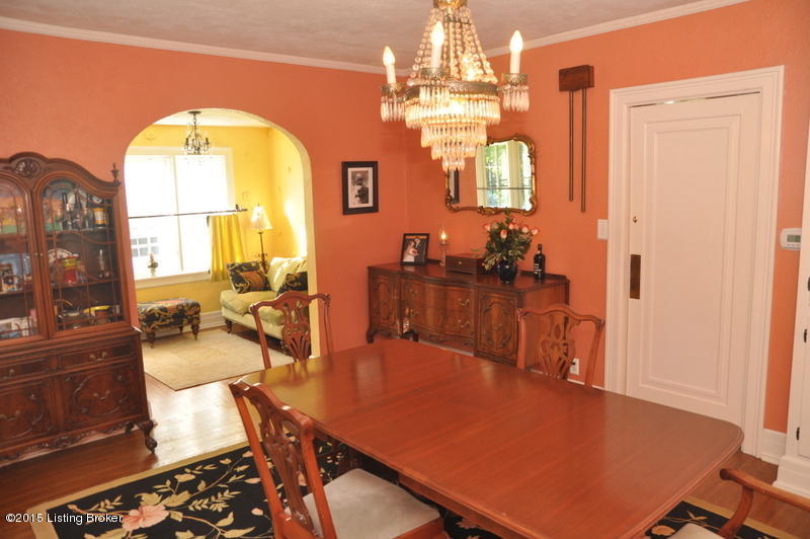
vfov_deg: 28.0
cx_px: 405
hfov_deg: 41.1
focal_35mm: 48
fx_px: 1079
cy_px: 270
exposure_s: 1/60
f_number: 4
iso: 450
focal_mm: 32
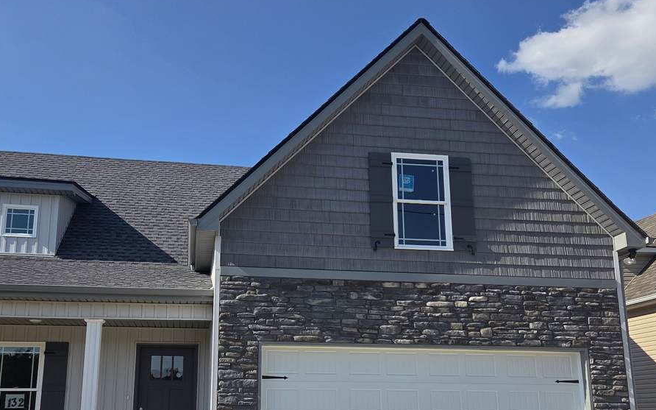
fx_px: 626
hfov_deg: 55.1
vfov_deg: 35.6
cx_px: 277
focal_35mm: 35
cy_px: 297
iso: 80
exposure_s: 1/5399
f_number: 1.8
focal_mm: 5.4
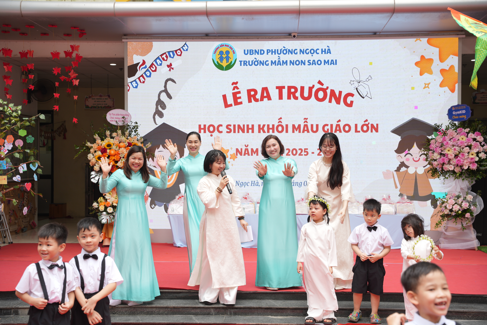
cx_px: 244
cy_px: 162
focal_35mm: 55
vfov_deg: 24.7
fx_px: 740
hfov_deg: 36.4
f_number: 4
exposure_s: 1/200
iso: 160
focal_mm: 54.7
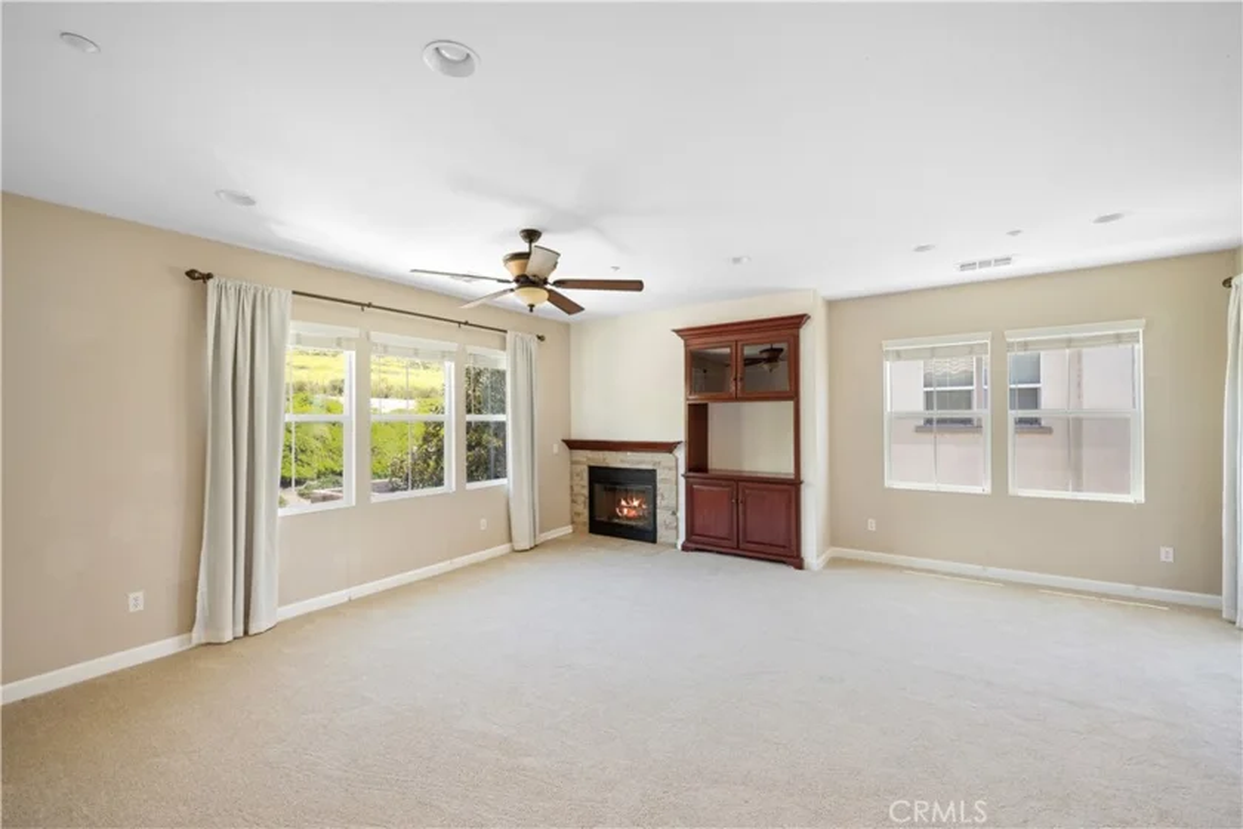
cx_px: 622
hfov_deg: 100.4
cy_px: 414
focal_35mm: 15
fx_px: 518
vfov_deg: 77.3
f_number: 8
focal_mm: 15
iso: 125
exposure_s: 1/6
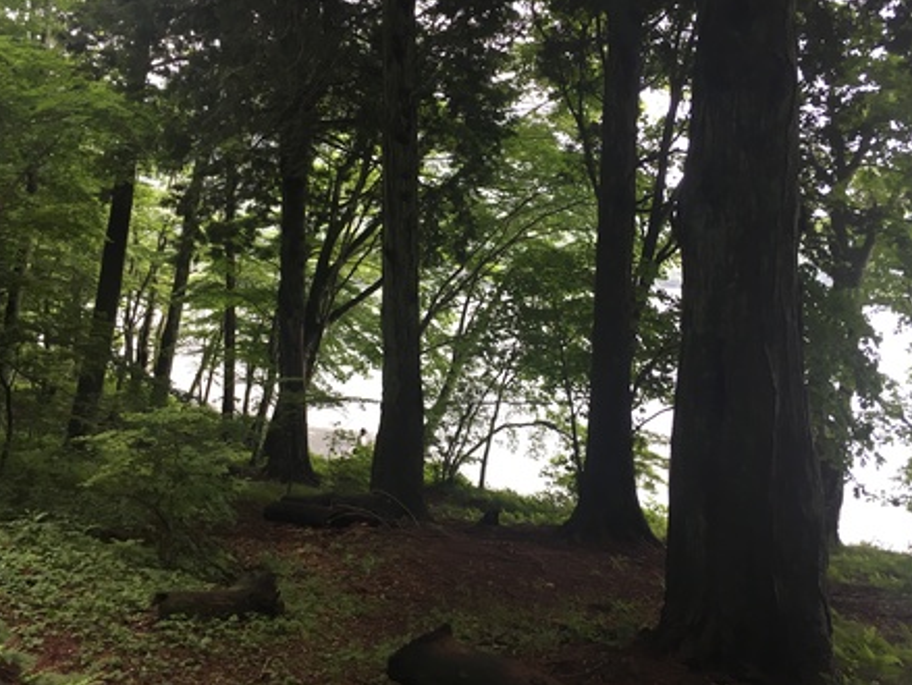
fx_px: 870
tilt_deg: -2.2
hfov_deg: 55.3
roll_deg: +1.1
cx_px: 490
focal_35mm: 33
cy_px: 300
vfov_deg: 42.9
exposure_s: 1/30
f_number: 2.2
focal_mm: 4.15
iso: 32
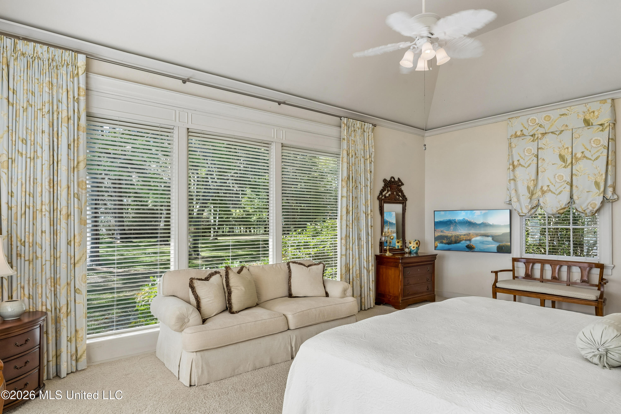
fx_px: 362
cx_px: 310
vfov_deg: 59.5
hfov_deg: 81.2
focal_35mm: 21
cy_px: 207
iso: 400
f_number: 11
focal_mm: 21
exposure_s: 1/60
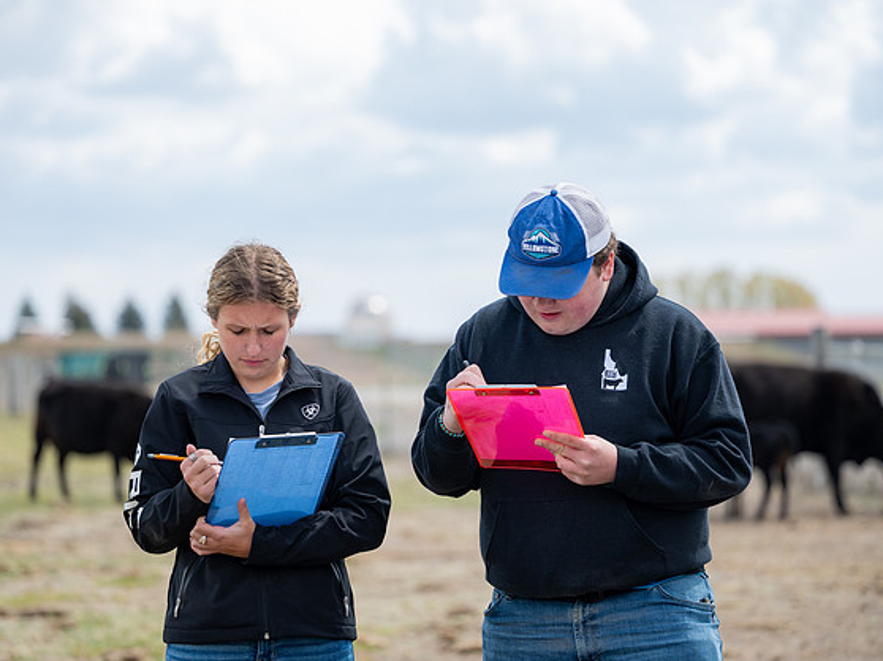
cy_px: 334
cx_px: 457
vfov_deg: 13.0
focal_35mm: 114
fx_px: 2907
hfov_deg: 17.3
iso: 125
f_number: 2.8
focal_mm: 104
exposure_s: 1/1600
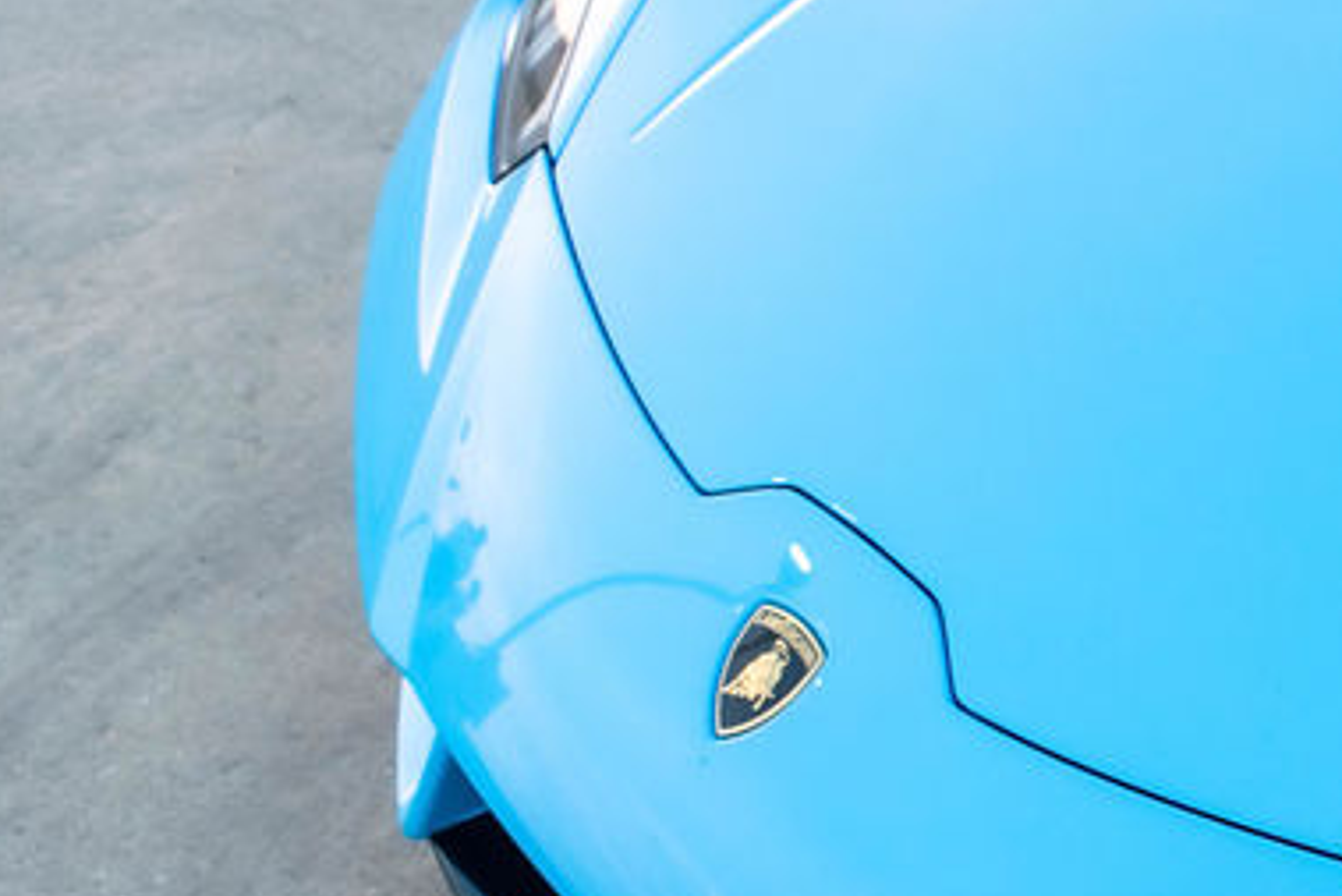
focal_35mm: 73
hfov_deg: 26.1
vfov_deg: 18.7
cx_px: 1367
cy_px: 544
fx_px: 2722
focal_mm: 18
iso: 400
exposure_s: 1/160
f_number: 6.3
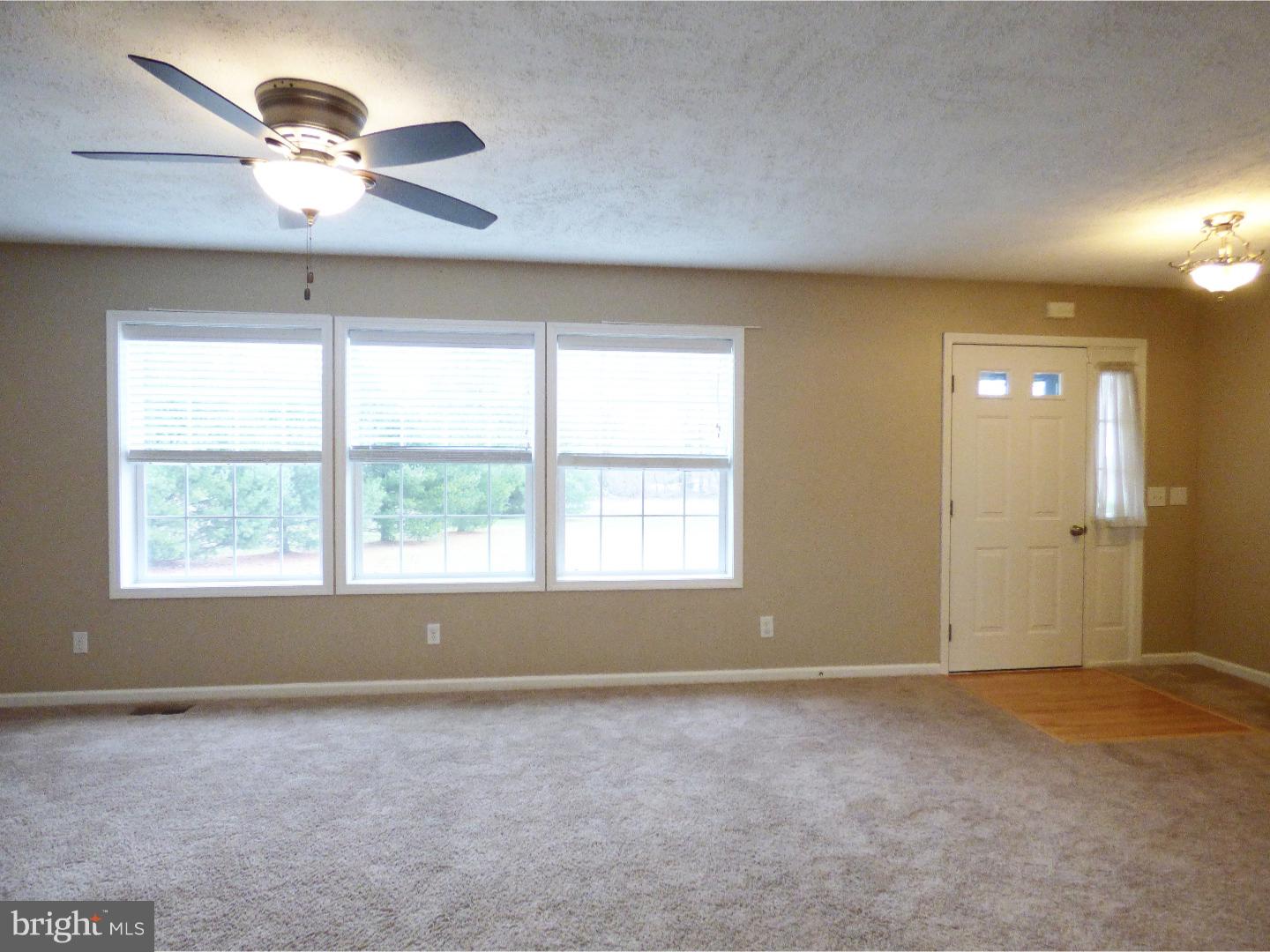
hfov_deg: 81.7
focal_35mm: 20
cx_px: 635
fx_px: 734
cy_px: 476
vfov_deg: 66.0
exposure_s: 1/80
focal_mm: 3.58
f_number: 2.8
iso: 400
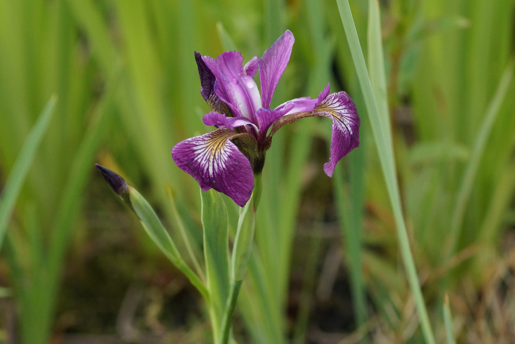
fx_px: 2146
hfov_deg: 13.7
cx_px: 258
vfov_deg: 9.1
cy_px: 172
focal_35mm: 150
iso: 1000
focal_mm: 100
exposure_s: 1/160
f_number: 5.6
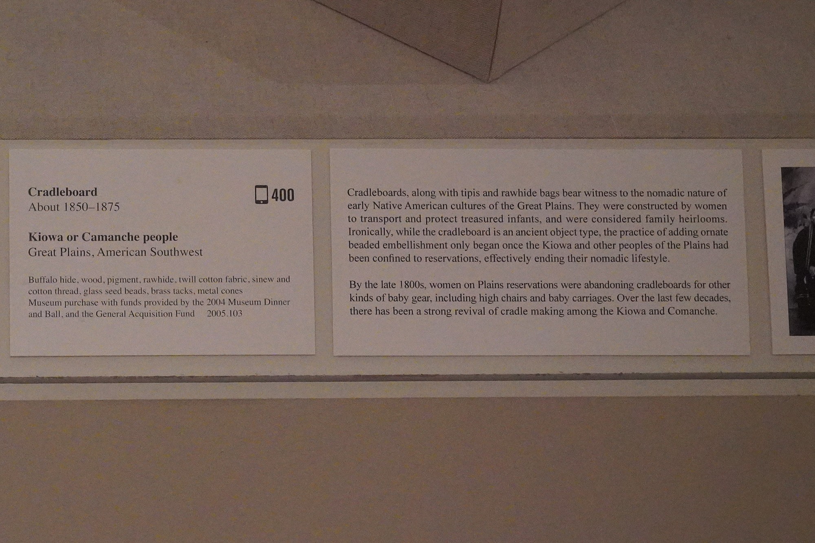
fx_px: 974
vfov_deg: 31.2
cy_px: 272
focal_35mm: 43
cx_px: 408
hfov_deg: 45.4
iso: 12800
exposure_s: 1/100
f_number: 5.6
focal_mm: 43
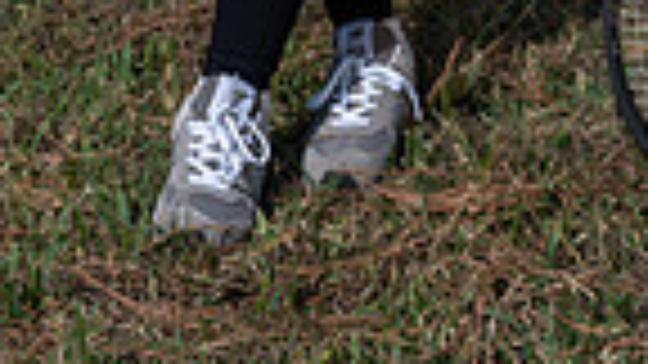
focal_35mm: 134
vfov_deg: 8.2
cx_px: 356
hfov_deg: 16.0
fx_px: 2302
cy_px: -566
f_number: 4.5
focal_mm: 41
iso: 125
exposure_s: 1/250
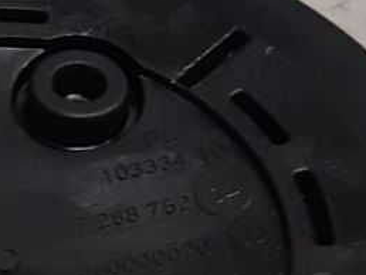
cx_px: -95
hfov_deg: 9.4
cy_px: 249
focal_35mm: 206
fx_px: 2180
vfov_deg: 7.2
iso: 125
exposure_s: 1/50
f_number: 1.7
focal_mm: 3.93
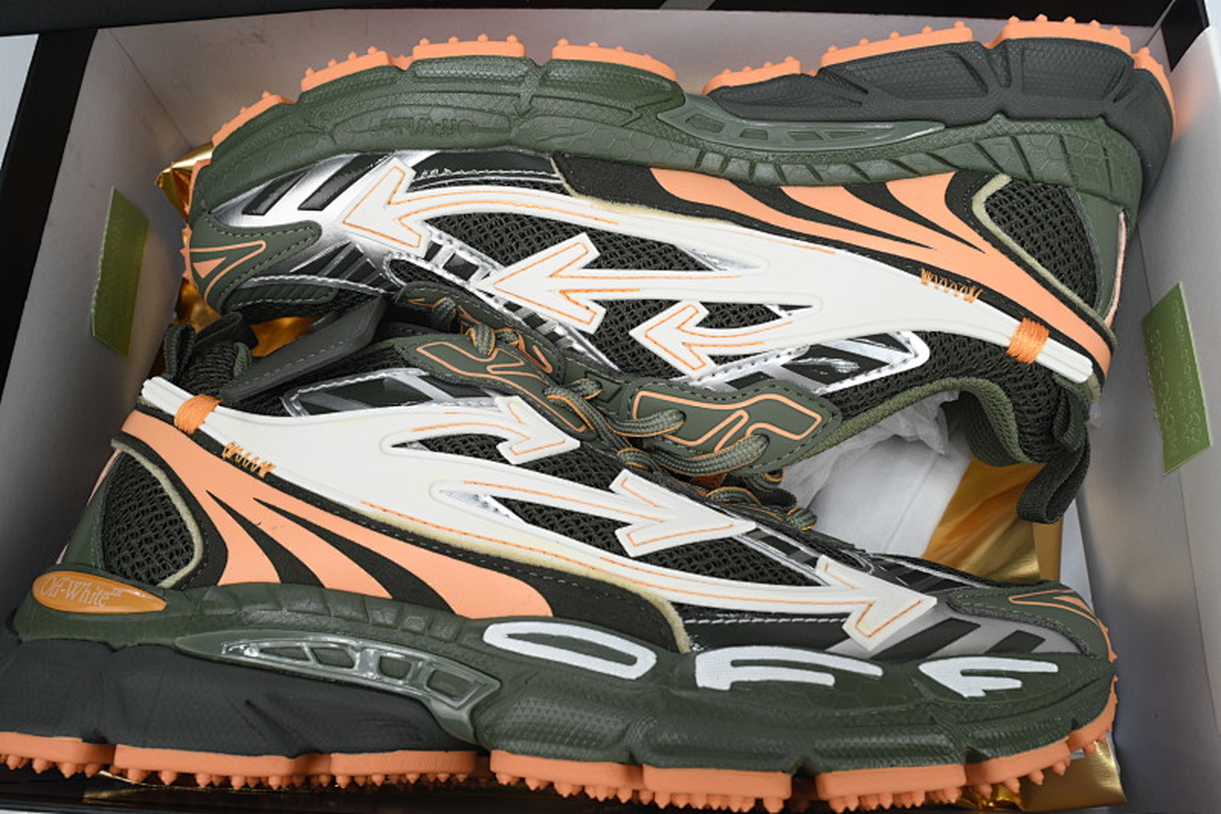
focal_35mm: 30
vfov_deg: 42.9
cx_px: 610
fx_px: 1034
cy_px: 407
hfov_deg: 61.1
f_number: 13
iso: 800
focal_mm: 30.5
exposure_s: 1/100
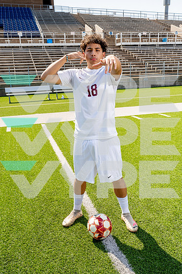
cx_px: 91
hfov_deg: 37.9
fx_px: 265
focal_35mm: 35
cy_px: 137
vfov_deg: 54.4
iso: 320
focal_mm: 35
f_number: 11
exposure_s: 1/250
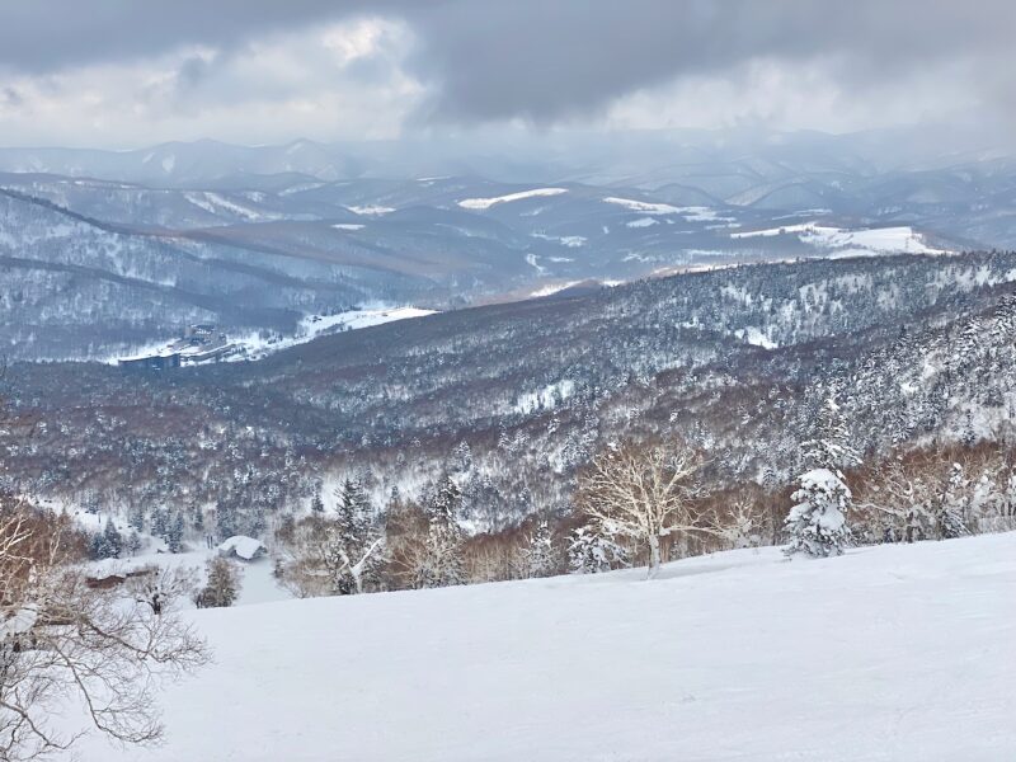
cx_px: 508
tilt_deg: -11.3
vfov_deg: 28.0
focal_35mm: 52
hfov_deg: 36.8
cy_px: 381
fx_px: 1526
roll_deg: +1.4
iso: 20
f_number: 2
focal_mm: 6
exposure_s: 1/1712
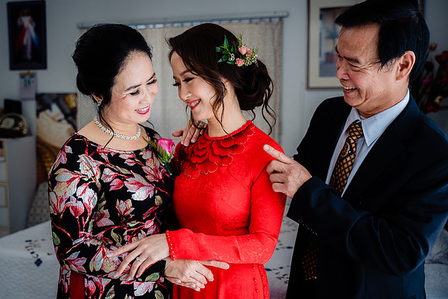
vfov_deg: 34.3
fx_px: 484
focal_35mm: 39
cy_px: 157
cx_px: 213
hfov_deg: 49.7
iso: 250
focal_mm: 37
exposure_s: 1/320
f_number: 3.2
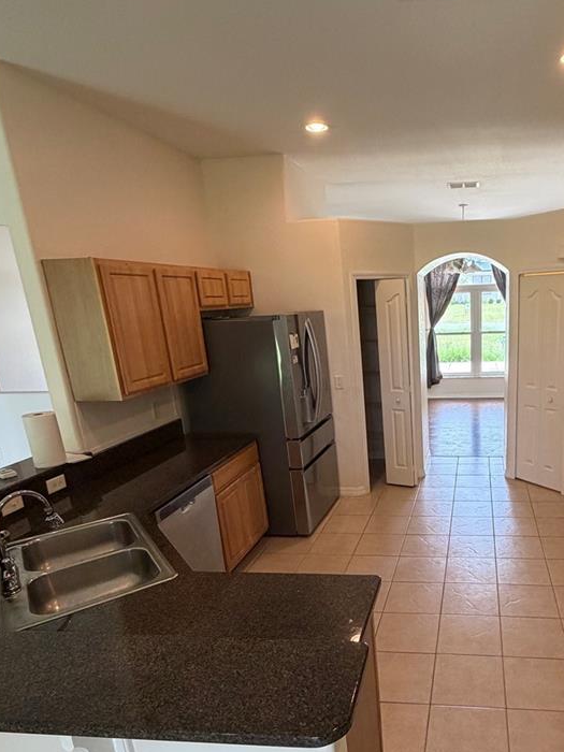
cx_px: 420
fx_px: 521
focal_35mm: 24
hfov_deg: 54.3
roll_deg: +1.3
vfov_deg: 70.8
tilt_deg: -16.9
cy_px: 455
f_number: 2.2
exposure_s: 1/120
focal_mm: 2.22
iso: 320
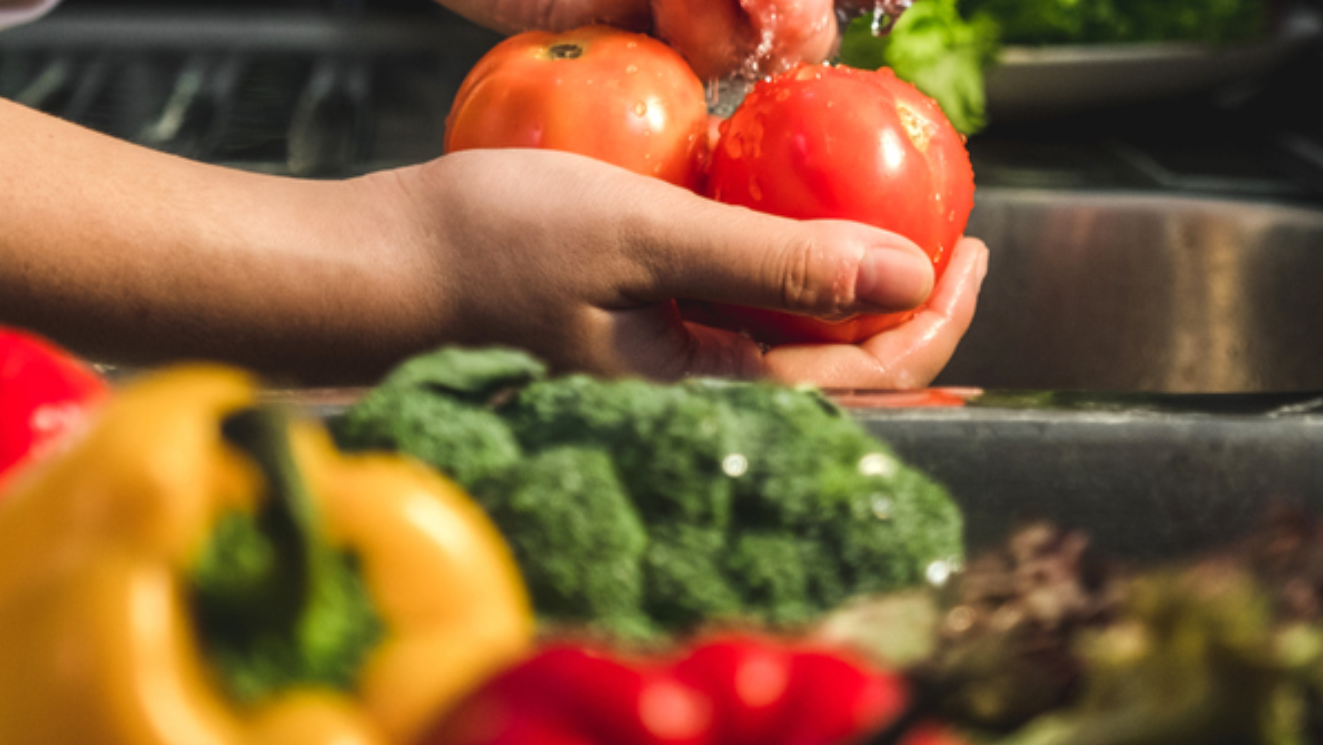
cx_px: 752
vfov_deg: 10.3
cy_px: 44
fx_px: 4105
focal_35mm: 117
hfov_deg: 18.3
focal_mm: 35.3
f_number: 2.8
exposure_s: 1/250
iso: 250
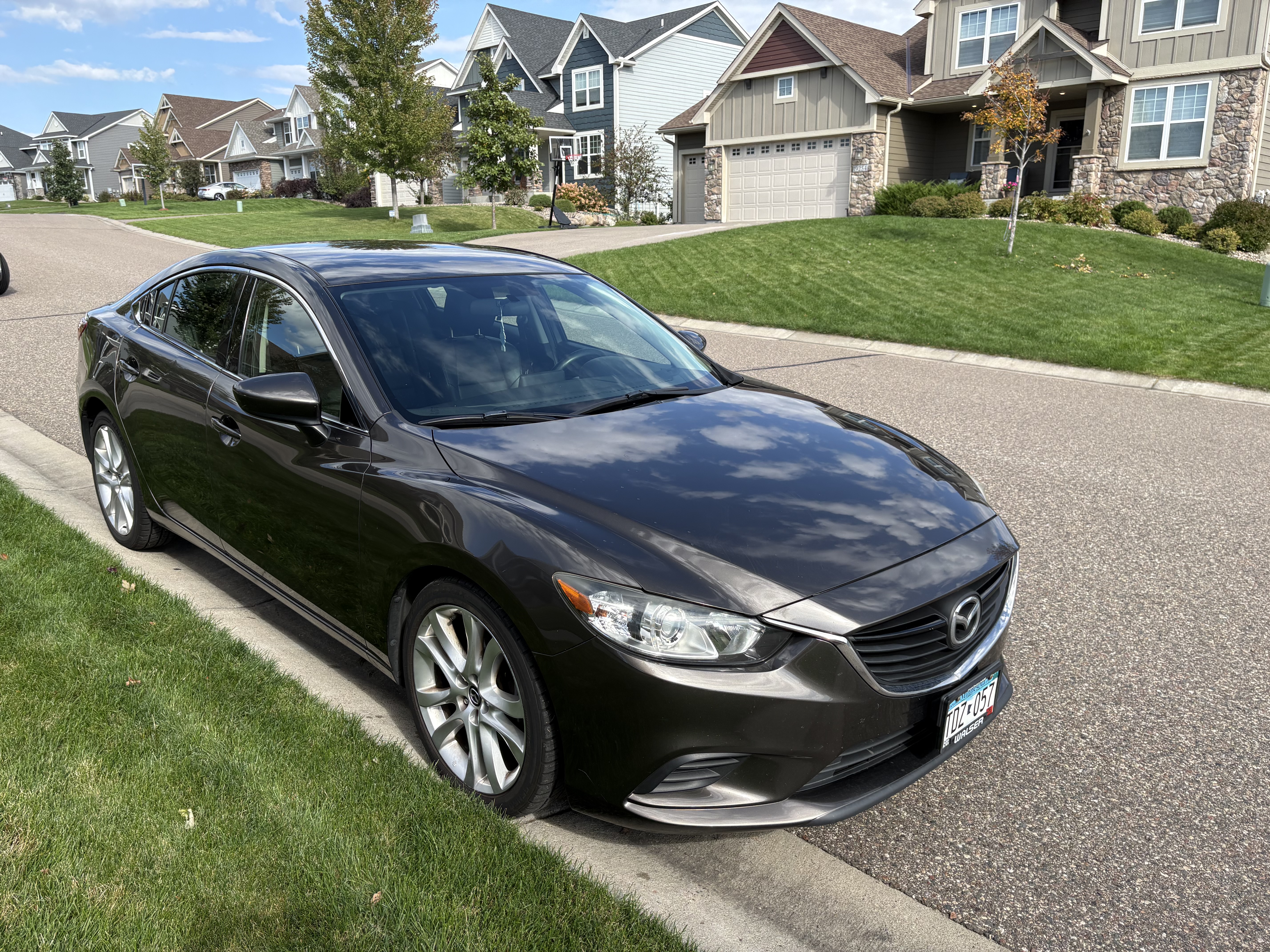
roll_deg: +0.6
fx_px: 954
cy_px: 476
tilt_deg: -14.2
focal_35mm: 26
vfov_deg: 53.1
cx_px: 635
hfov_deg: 67.3
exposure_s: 1/1484
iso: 50
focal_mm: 5.96
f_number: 1.6
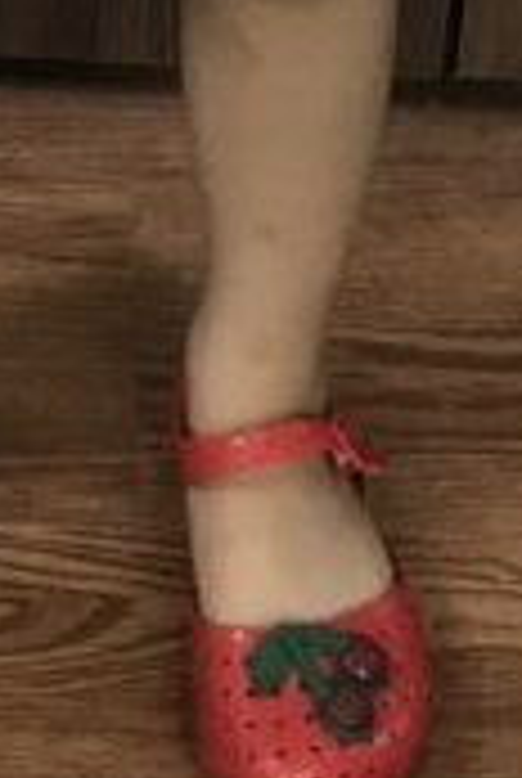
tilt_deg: -22.2
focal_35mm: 168
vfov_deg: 10.2
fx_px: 3639
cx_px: 153
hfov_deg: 8.2
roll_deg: -4.3
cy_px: -1223
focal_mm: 3.99
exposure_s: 1/33
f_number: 1.8
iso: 25
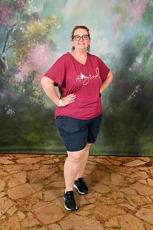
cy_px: 115
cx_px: 76
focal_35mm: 39
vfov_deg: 49.6
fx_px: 249
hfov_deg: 34.2
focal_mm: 26
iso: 400
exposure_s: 1/125
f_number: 6.3
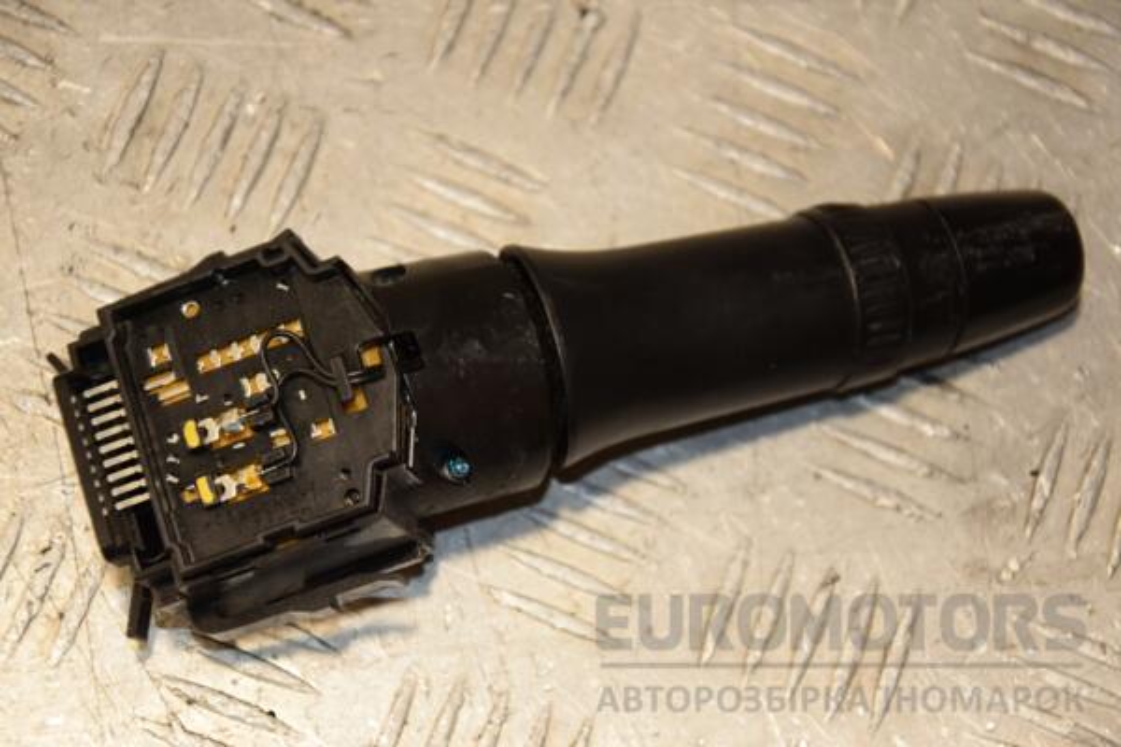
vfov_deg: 12.2
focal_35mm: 112
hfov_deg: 18.2
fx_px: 3503
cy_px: 374
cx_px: 560
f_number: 5.3
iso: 800
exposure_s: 1/160
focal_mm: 75
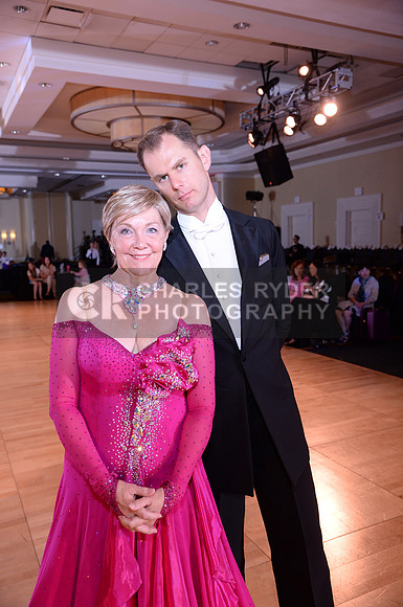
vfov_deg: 60.4
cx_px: 202
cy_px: 304
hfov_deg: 42.2
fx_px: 522
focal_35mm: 31
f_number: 4.5
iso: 1250
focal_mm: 31
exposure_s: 1/250
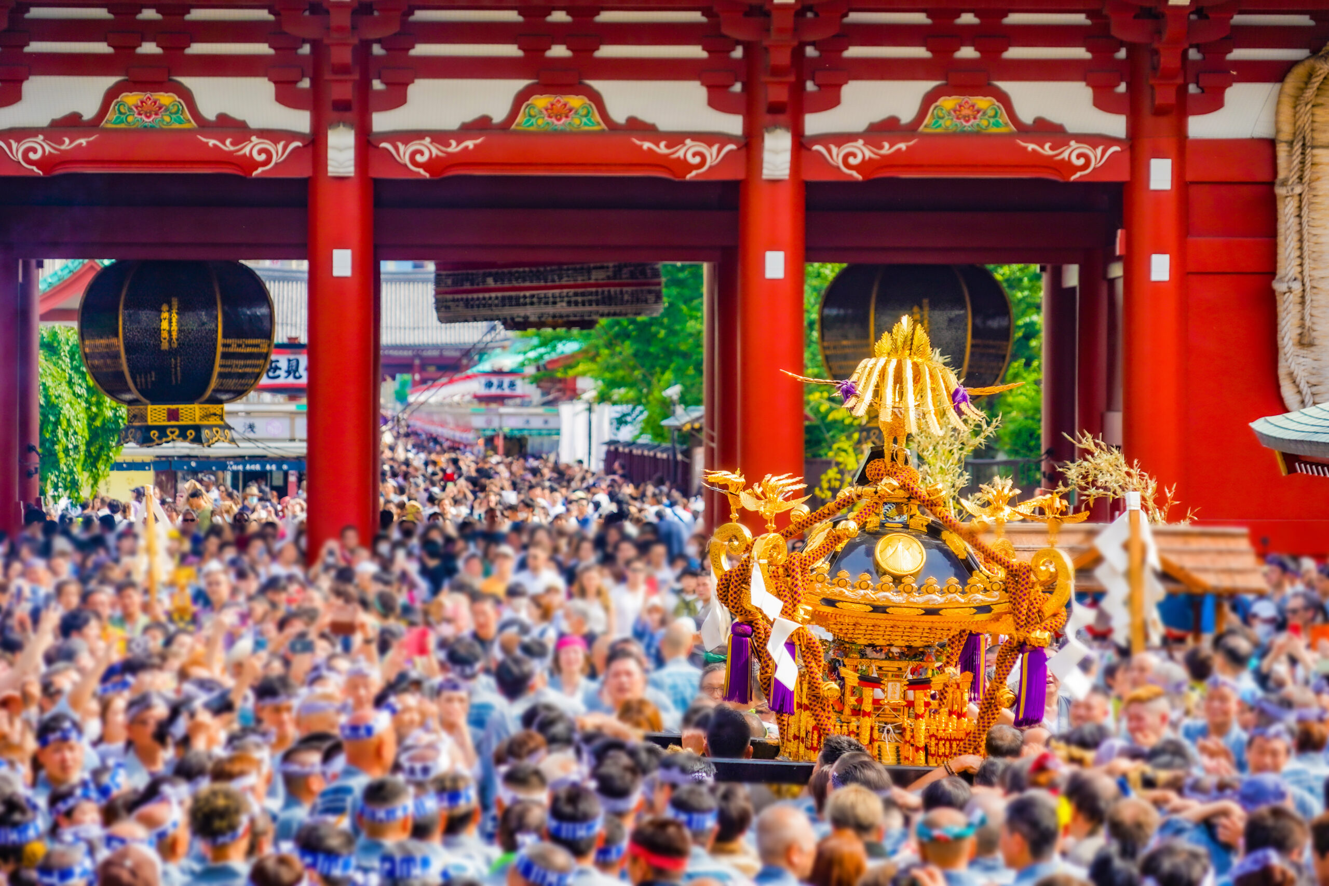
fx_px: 5685
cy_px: 443
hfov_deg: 13.3
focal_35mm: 154
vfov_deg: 8.9
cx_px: 664
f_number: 6.3
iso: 200
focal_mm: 154
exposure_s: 1/320
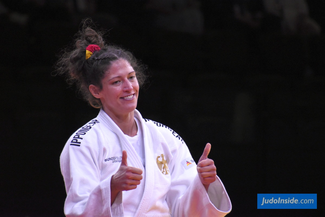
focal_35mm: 450
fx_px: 4062
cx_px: 162
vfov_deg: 3.1
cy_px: 108
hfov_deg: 4.6
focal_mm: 300
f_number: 6.3
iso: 3200
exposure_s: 1/500
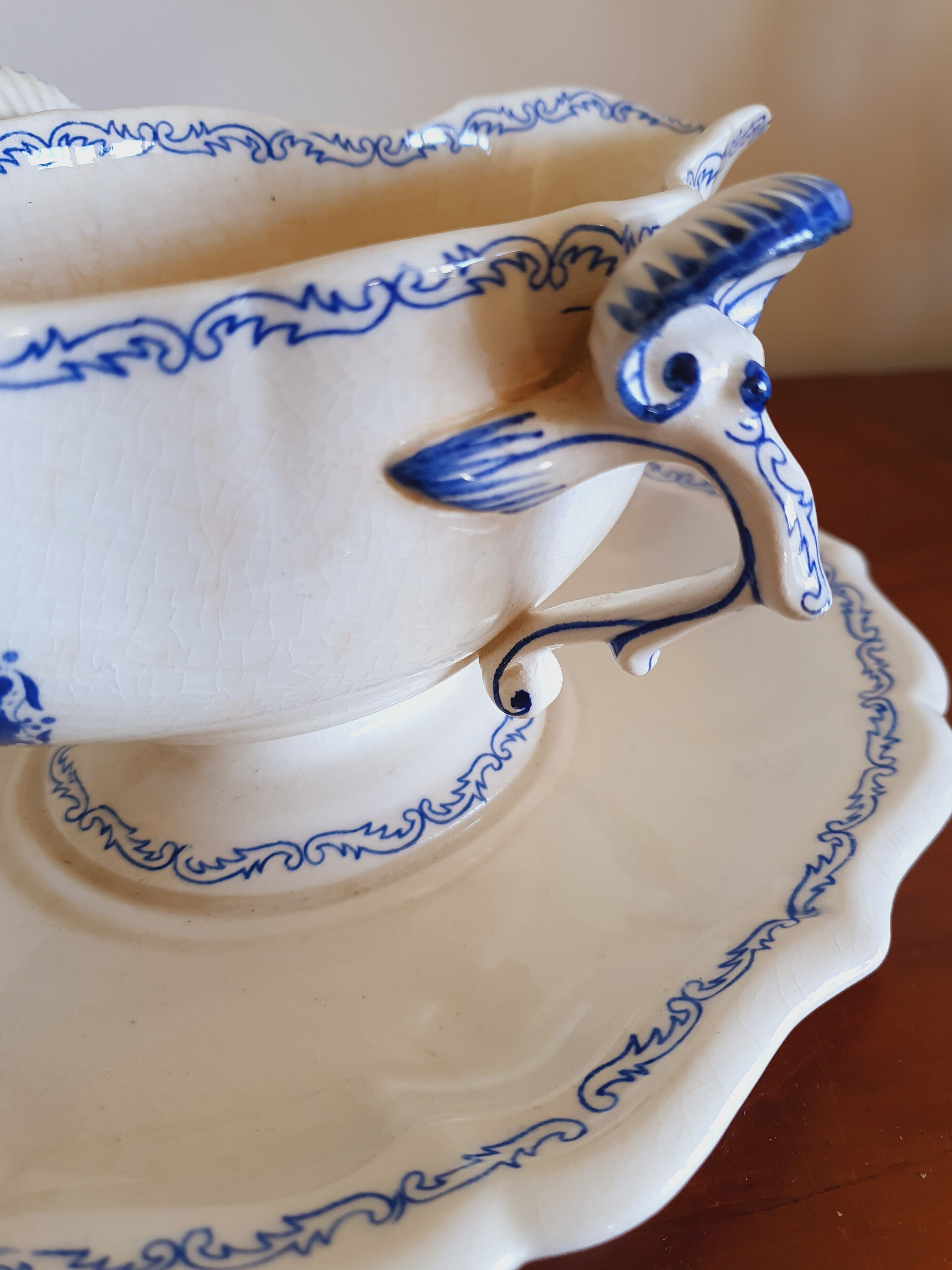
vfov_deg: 65.3
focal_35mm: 27
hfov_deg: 51.4
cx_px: 476
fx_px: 990
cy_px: 617
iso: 80
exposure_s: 1/100
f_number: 2.4
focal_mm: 4.32
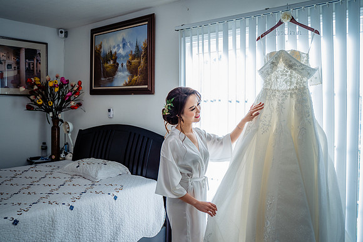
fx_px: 313
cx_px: 182
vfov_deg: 42.3
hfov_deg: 60.3
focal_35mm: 31
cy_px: 121
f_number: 2.8
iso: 250
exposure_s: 1/160
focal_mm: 31
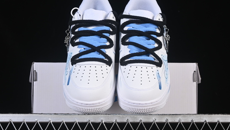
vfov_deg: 15.3
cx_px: 115
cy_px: 66
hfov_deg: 26.9
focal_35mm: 79
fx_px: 482
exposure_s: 1/80
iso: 160
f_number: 8
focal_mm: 50
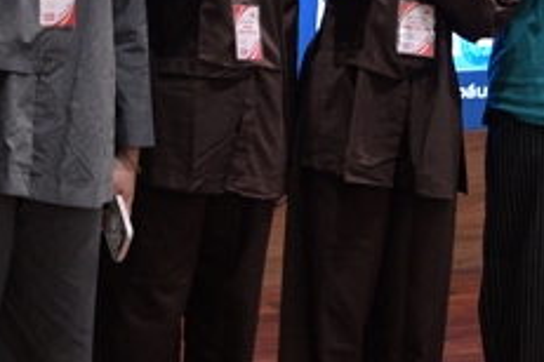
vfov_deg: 12.5
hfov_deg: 19.1
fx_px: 1617
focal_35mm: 107
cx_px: 217
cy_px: -71
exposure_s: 1/160
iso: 5000
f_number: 4
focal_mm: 38
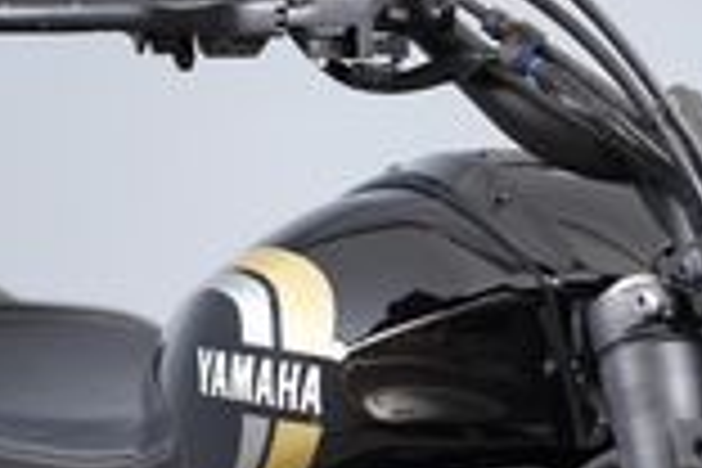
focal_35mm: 174
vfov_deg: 7.9
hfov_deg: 11.8
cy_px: 407
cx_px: 522
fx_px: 3393
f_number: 4
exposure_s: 1/100
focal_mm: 68
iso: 1600
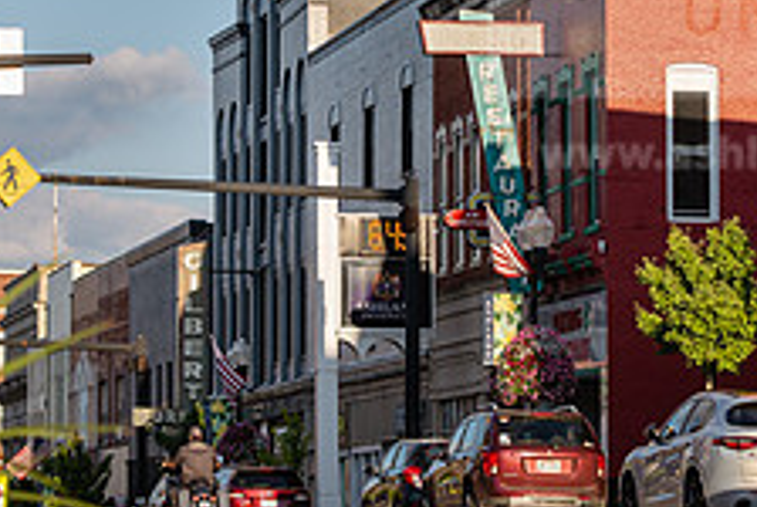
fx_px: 4464
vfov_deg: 6.5
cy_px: 225
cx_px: 385
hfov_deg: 9.7
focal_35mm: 212
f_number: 4.5
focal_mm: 82
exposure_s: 1/320
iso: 64
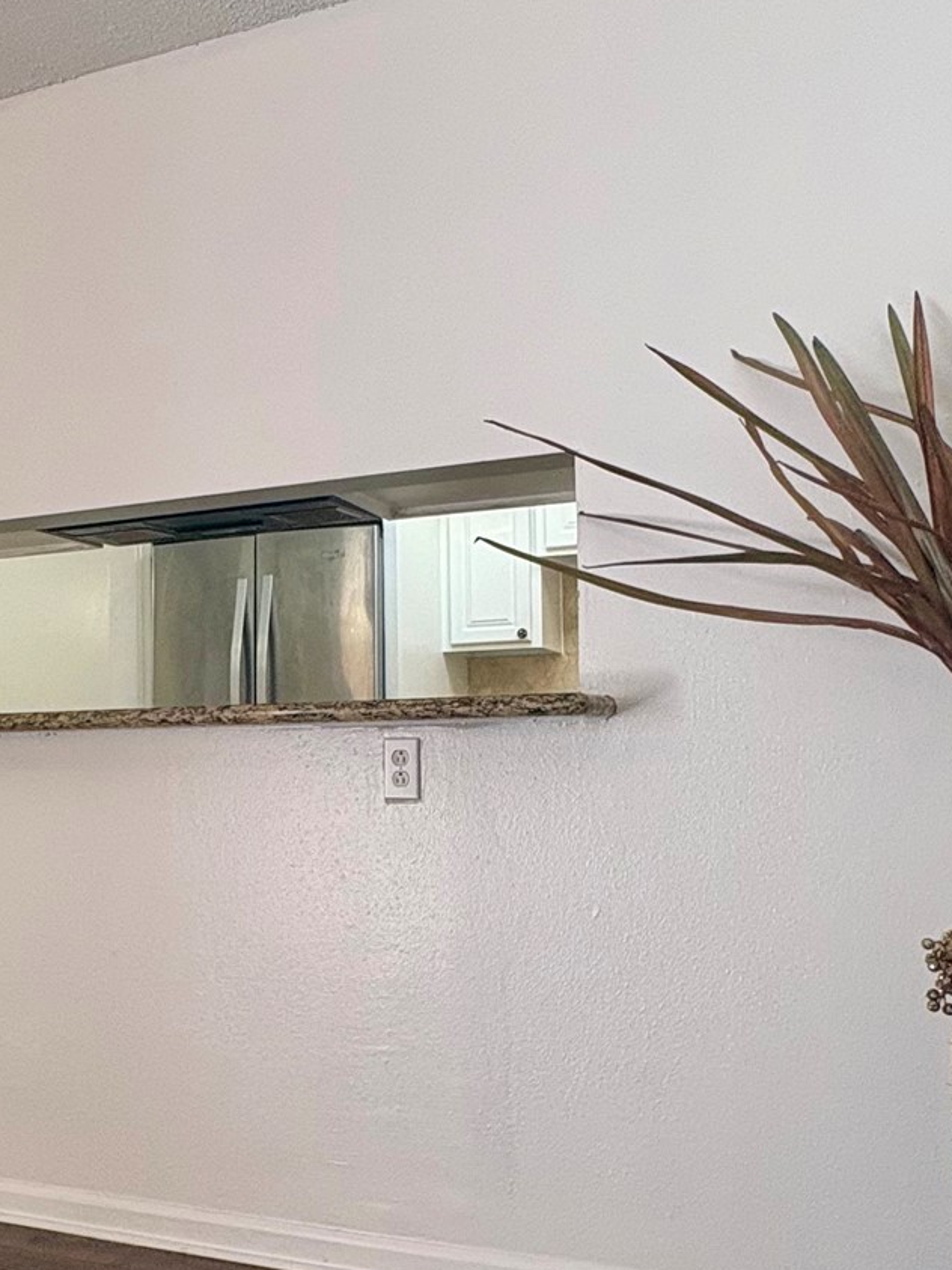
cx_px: 359
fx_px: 1247
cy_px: 735
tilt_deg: +2.9
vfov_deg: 53.7
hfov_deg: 41.5
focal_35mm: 34
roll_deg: +0.8
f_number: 2.2
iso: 160
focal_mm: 2.22
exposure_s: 1/120
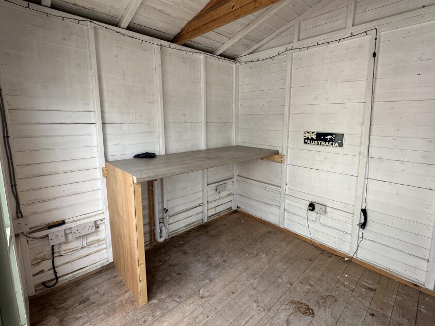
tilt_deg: -8.8
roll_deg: -0.2
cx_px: 223
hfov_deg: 91.0
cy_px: 150
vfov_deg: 74.6
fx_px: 214
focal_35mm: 17
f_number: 2.2
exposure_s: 1/99
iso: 64
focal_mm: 2.22
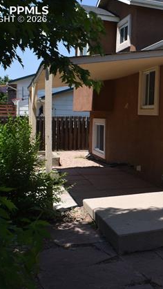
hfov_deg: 19.2
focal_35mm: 60
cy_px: 145
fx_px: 460
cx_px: 183
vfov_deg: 35.0
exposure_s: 1/320
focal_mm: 25
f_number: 9
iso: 200
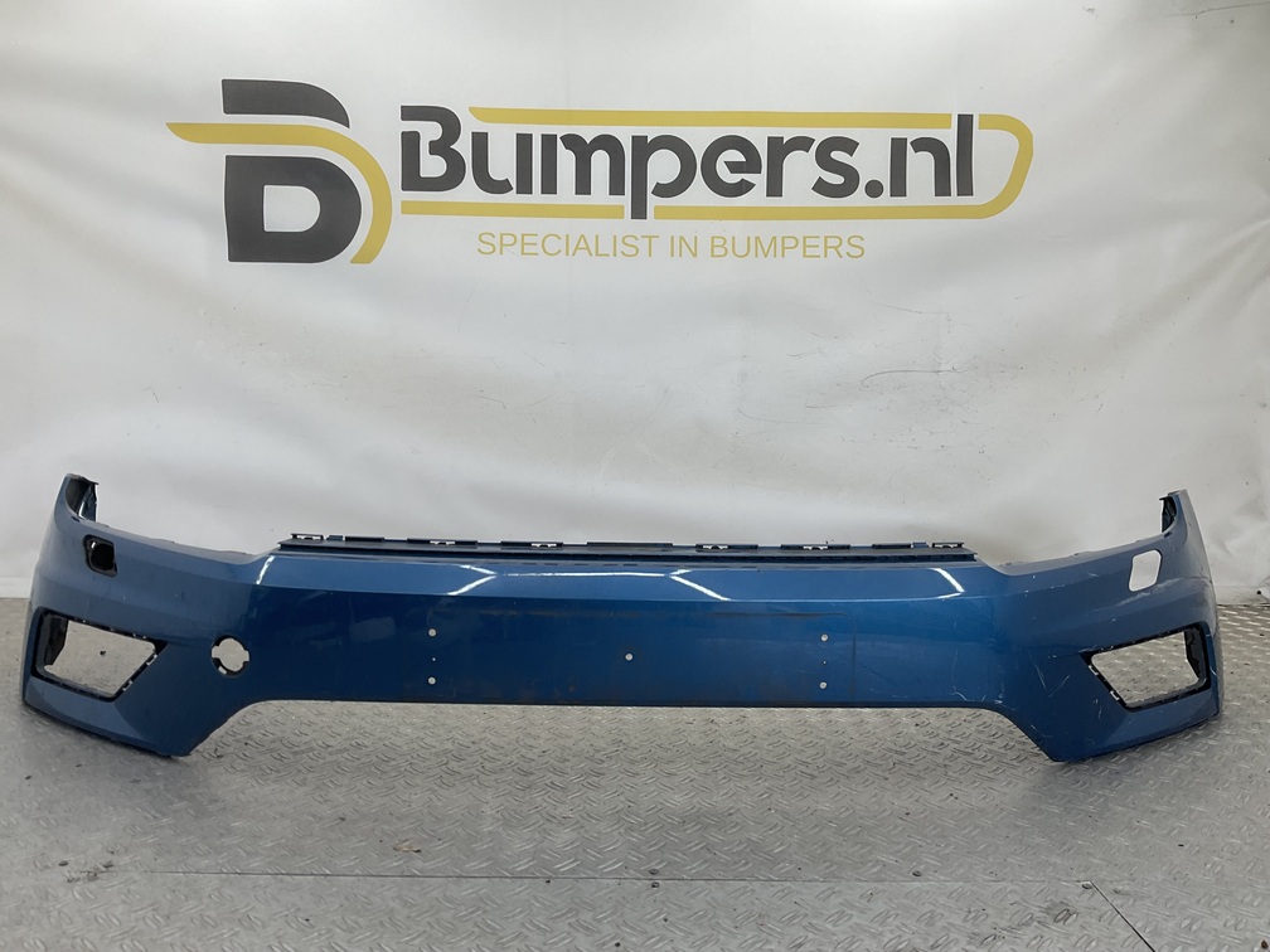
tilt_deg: -7.0
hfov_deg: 61.7
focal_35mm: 29
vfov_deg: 48.2
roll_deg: -0.8
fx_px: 1064
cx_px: 635
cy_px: 476
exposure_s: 1/128
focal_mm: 3
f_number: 1.8
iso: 16
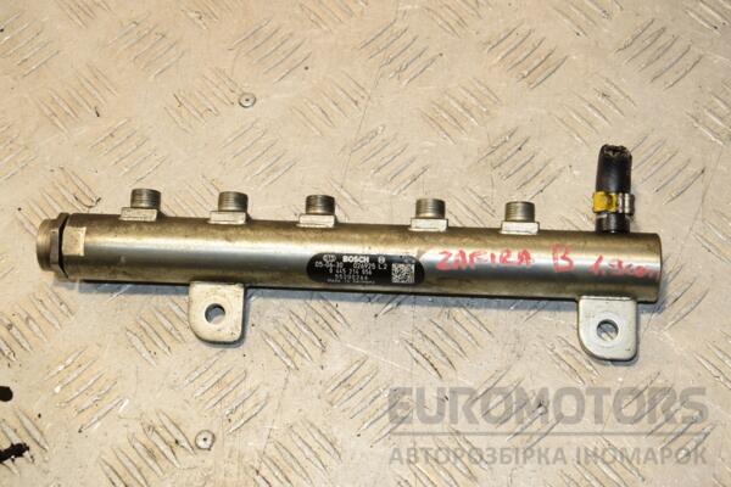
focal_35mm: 68
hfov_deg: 29.9
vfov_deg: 20.2
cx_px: 366
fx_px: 1371
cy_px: 244
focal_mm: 45
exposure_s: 1/200
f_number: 9
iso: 800
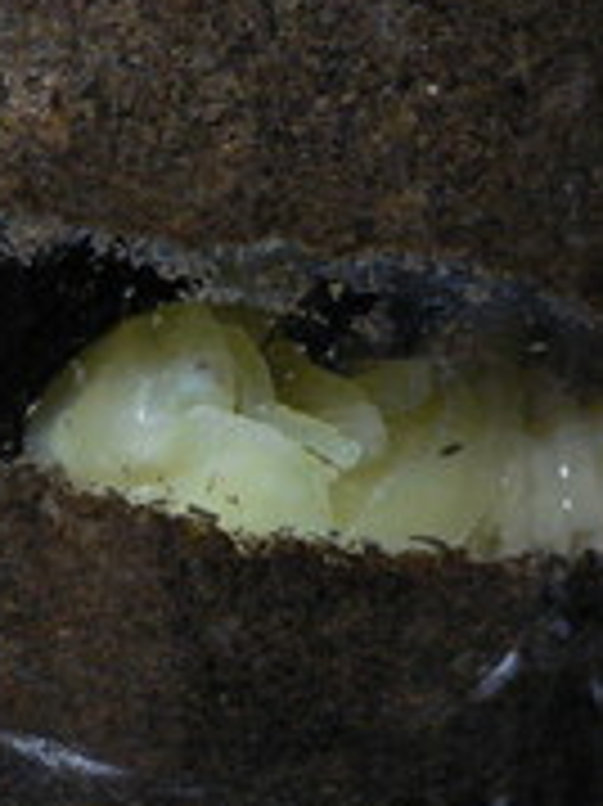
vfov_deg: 23.9
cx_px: 238
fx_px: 1907
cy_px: 394
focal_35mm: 82
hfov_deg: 18.0
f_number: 2.8
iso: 200
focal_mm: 5.8
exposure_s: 1/8
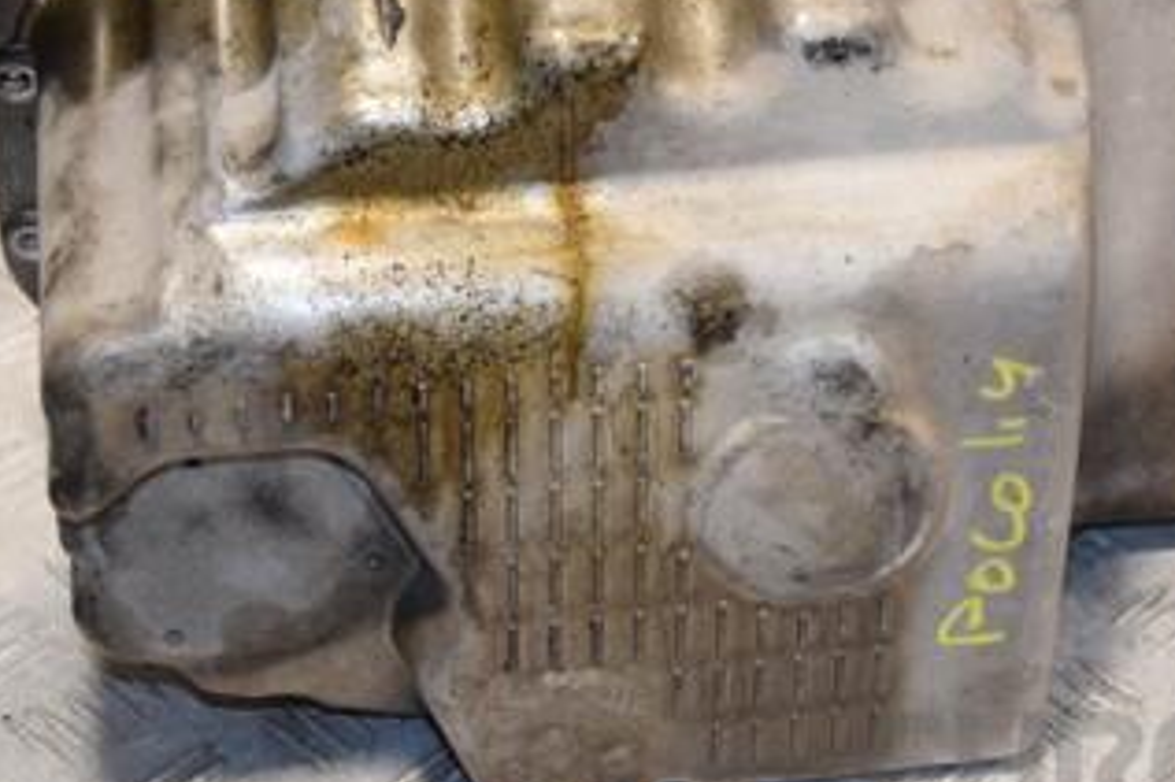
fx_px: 3523
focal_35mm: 108
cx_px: 801
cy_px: 274
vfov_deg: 12.7
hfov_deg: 18.9
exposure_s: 1/160
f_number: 5
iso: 800
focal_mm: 38
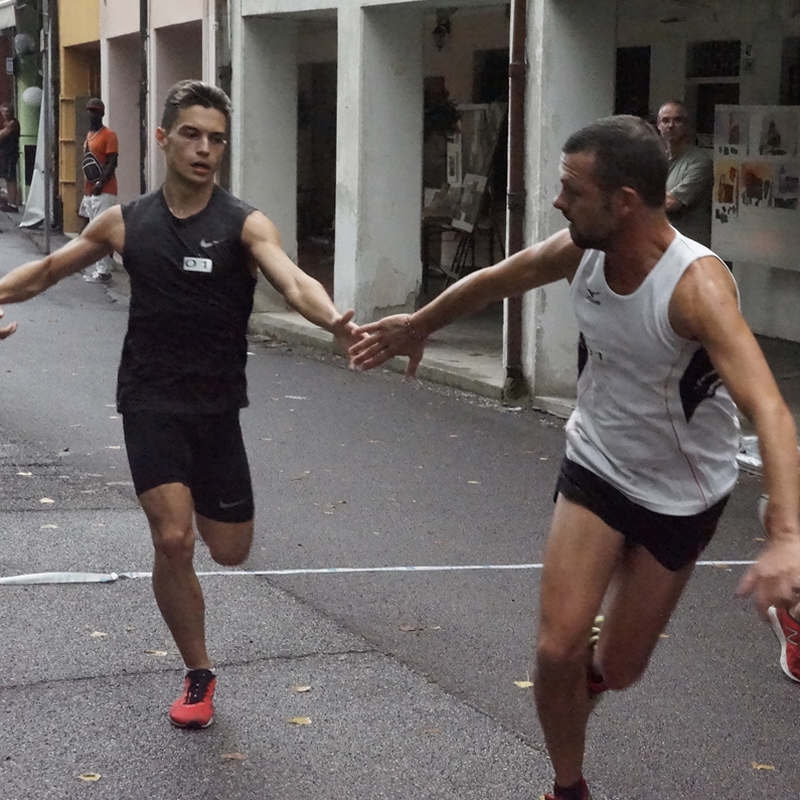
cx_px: 589
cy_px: 398
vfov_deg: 22.5
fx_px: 2013
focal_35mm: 77
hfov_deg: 22.3
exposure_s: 1/350
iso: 25600
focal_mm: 60
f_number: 13
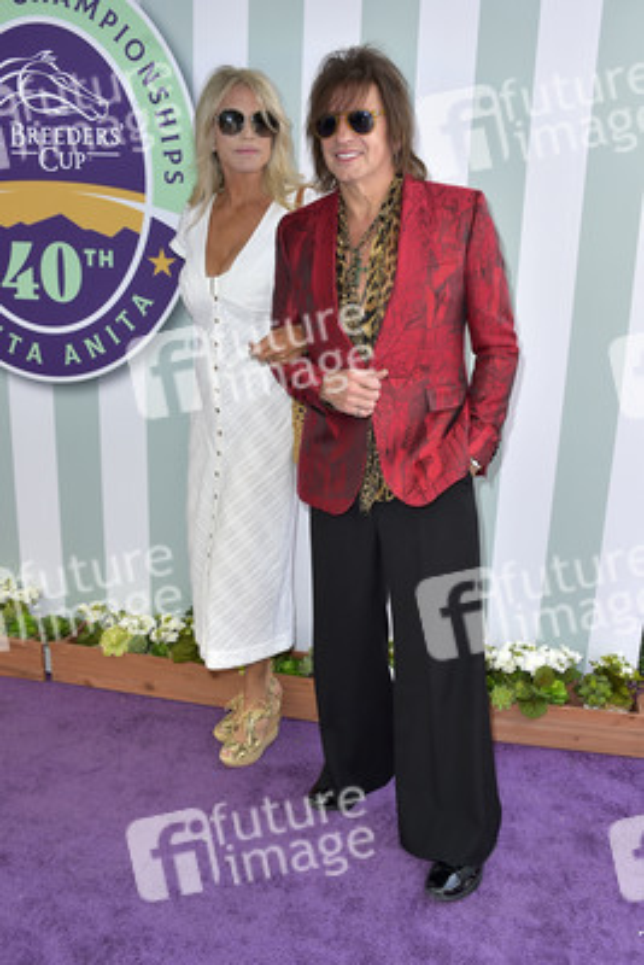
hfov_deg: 41.1
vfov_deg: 58.7
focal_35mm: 32
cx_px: 322
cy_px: 482
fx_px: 858
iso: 250
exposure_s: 1/250
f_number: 6.3
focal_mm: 32
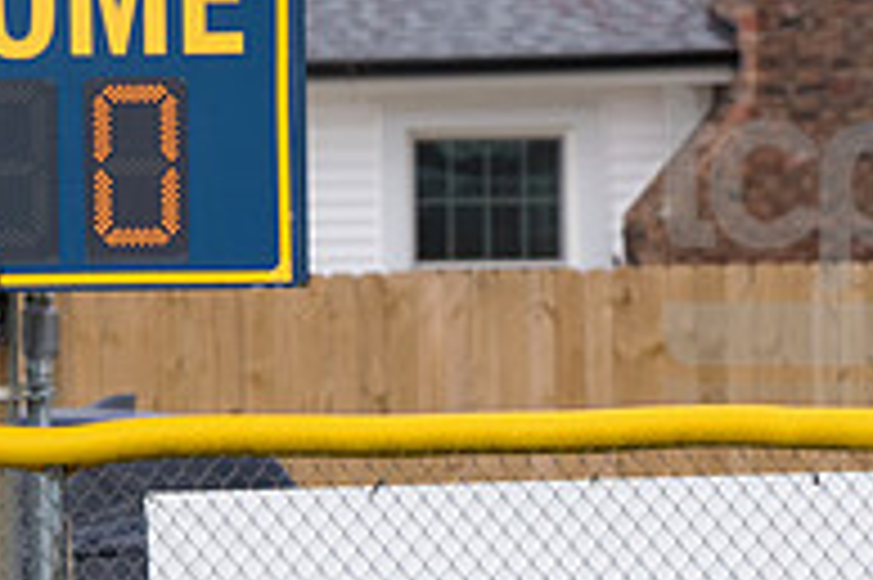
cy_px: 863
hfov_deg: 2.3
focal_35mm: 898
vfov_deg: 1.5
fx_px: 21758
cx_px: 162
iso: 640
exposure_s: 1/1600
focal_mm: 200
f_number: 5.6
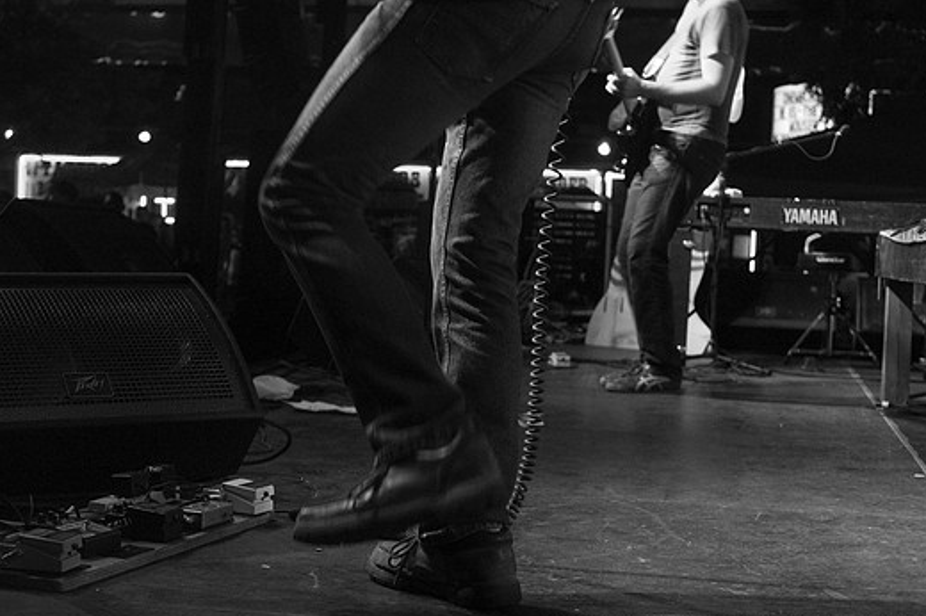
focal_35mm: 59
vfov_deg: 23.1
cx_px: 427
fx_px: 1505
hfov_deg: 34.2
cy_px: 301
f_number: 3.2
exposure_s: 1/50
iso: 800
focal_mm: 35
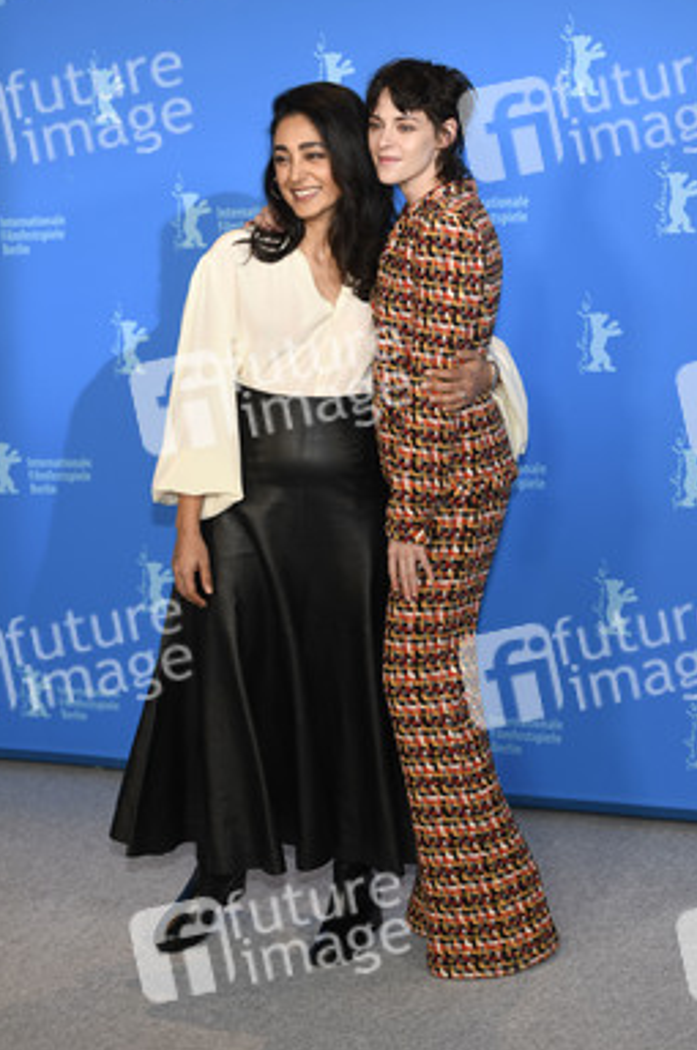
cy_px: 528
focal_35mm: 73
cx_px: 350
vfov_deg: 27.7
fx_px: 2126
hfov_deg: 18.6
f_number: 2.8
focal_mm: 70
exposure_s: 1/400
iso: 640
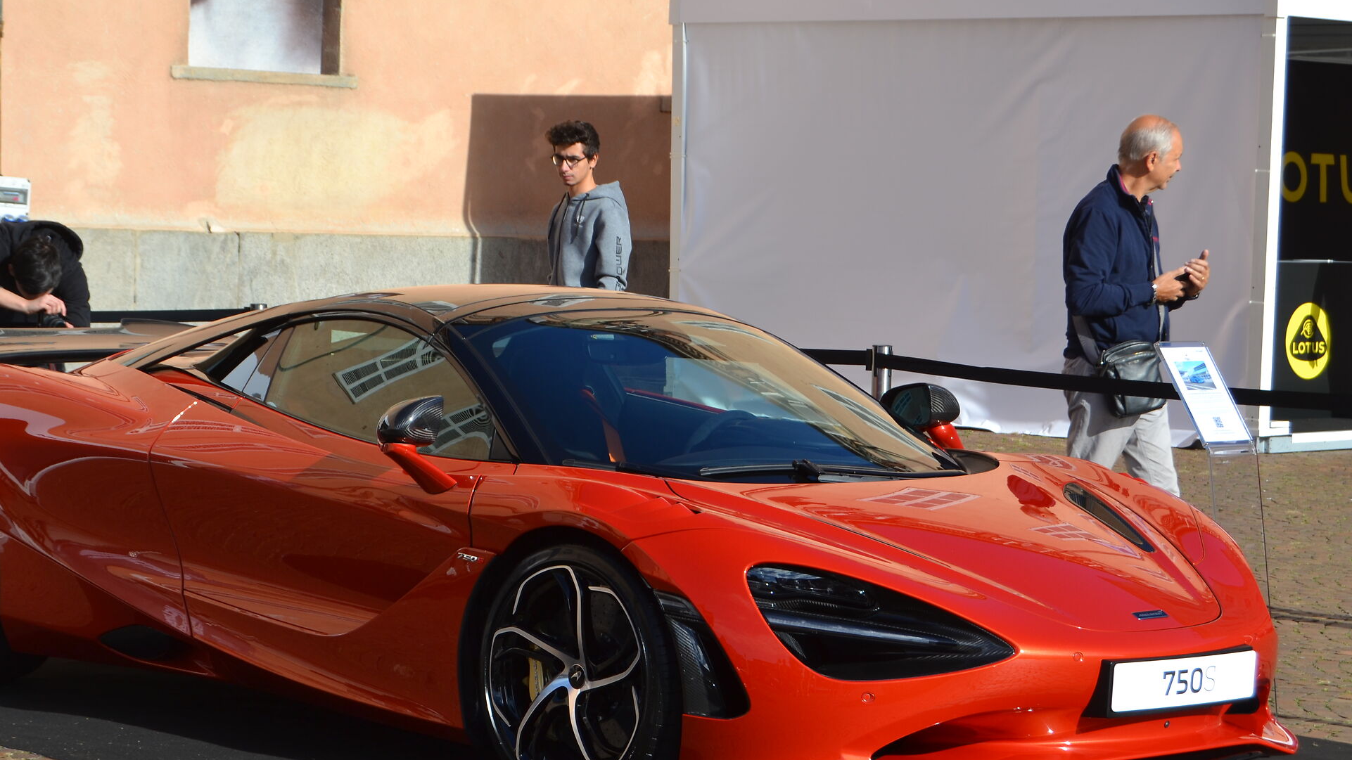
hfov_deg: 20.9
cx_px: 608
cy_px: 447
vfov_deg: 11.9
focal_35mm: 102
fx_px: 3657
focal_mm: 52
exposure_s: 1/250
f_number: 8
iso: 100
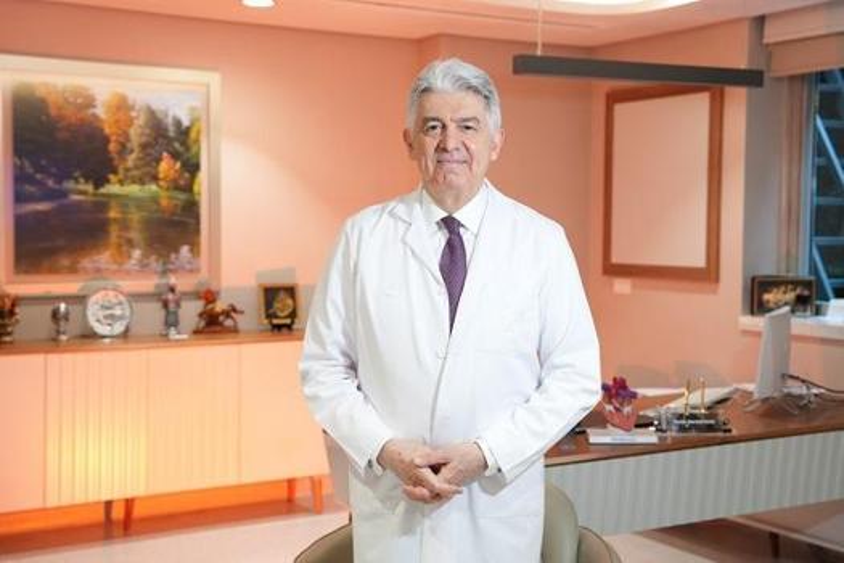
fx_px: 1219
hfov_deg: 38.2
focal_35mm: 52
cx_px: 422
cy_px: 282
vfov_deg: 26.0
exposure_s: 1/50
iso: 640
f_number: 4
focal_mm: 52
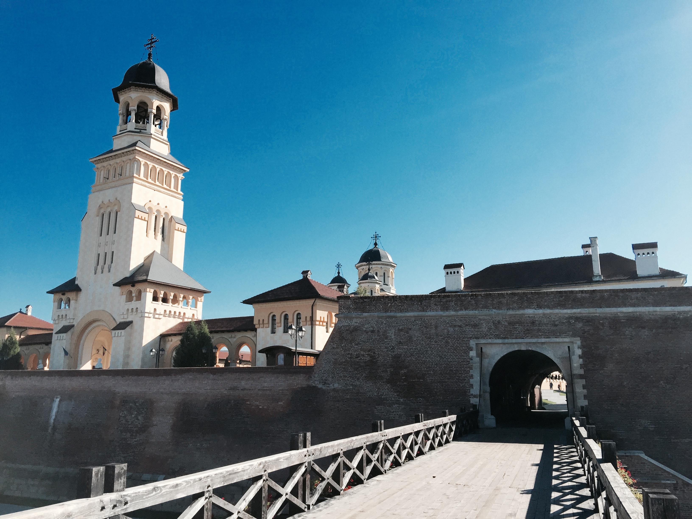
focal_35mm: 29
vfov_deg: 48.2
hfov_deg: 61.7
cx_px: 346
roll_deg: -0.9
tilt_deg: +14.4
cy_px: 260
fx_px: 580
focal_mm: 4.15
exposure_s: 1/2083
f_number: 2.2
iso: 32
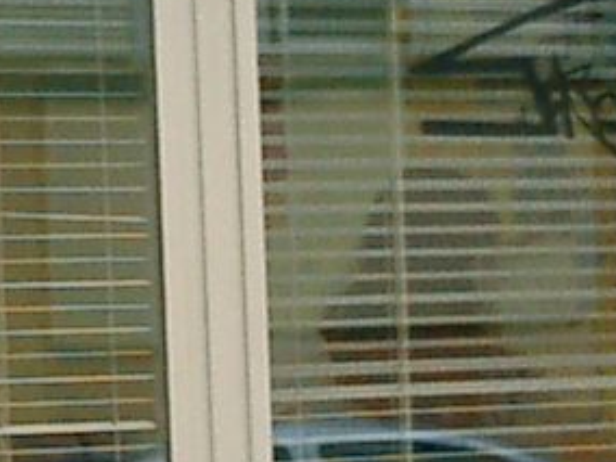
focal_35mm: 203
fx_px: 3612
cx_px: 189
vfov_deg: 7.3
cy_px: 401
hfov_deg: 9.7
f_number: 3.2
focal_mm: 7.5
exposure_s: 1/50
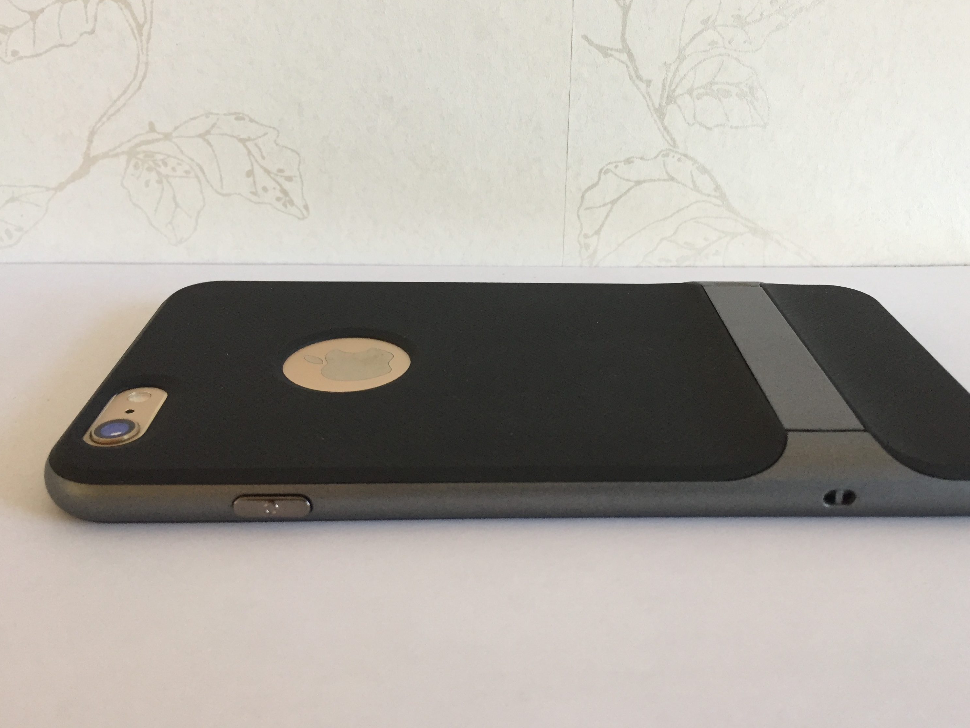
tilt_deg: -25.5
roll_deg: -2.8
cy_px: 343
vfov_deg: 44.1
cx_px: 524
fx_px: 897
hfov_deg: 56.7
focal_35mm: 32
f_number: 2.2
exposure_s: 1/33
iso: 64
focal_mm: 4.15
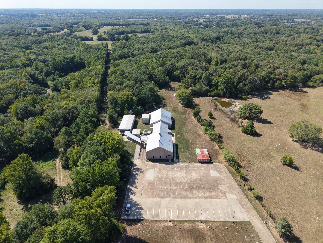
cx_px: 162
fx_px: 224
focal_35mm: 24
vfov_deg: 56.8
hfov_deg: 71.6
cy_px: 122
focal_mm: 8.67
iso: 240
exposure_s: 1/3200
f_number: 1.8
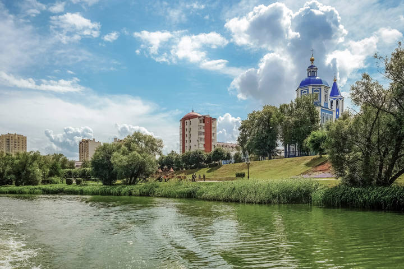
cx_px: 202
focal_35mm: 30
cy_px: 134
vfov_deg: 43.6
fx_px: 337
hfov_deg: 61.9
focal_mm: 20
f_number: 8
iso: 100
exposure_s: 1/400
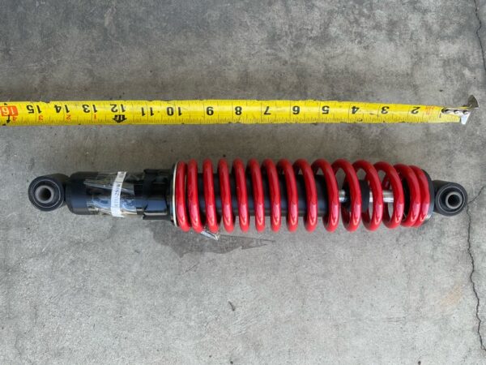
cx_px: 243
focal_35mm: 26
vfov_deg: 53.1
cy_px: 182
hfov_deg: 67.3
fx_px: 365
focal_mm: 5.1
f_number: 1.6
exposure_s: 1/450
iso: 32
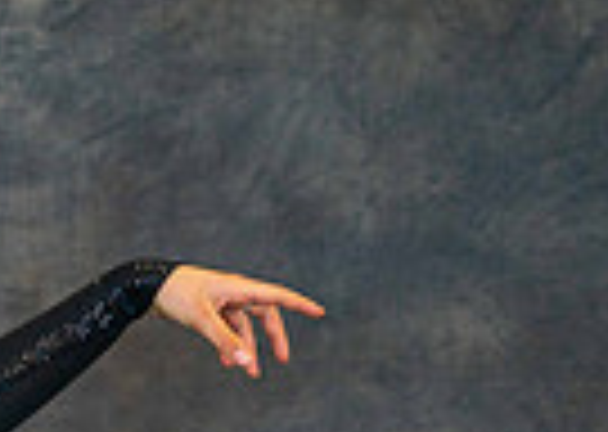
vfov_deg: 3.5
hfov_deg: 5.0
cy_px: 966
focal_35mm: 400
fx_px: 6897
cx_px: -431
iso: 320
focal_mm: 85
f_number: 1.4
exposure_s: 1/250
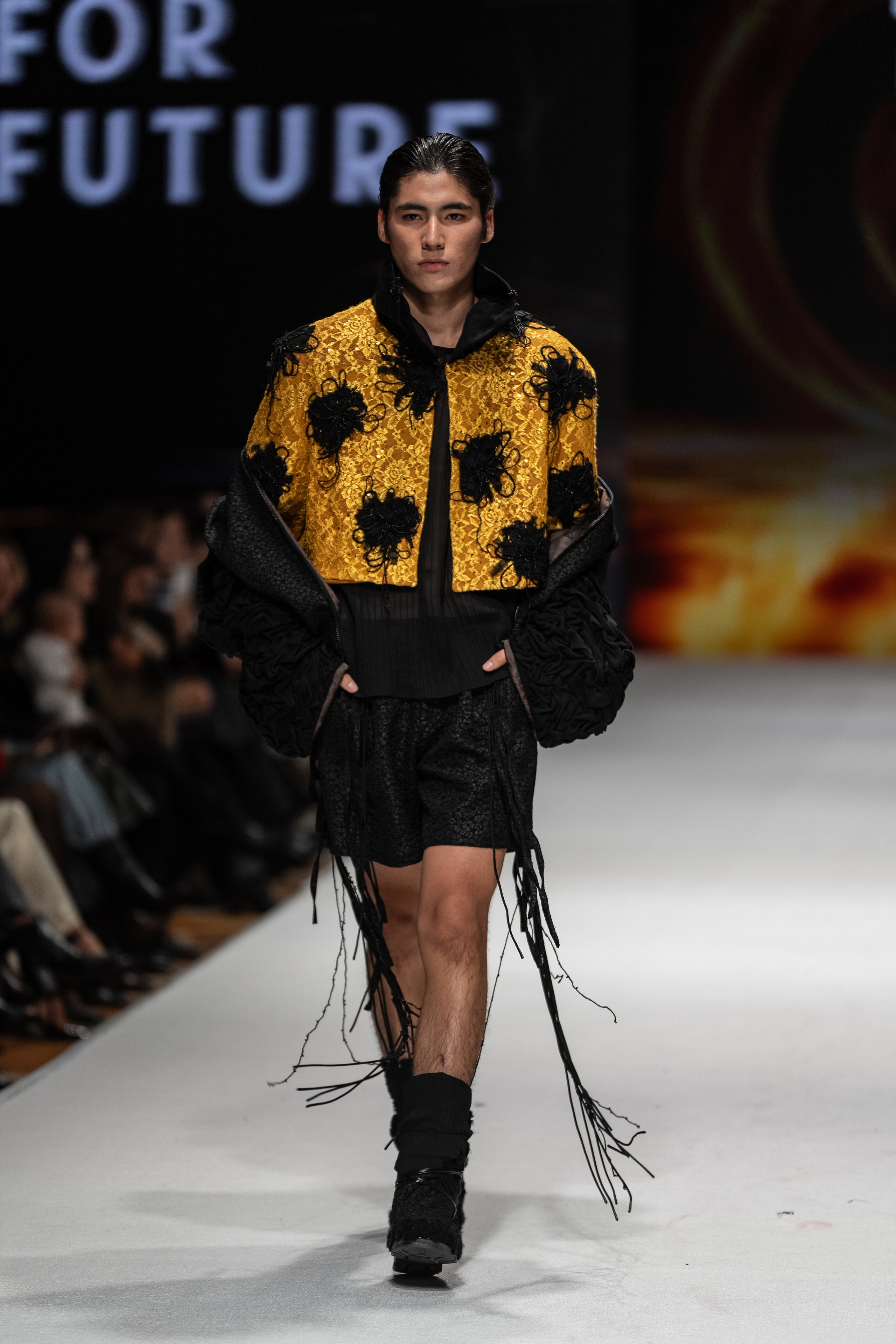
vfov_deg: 10.3
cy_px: 672
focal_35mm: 200
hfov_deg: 6.9
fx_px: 7466
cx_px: 448
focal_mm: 200
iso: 200
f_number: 2.8
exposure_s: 1/400
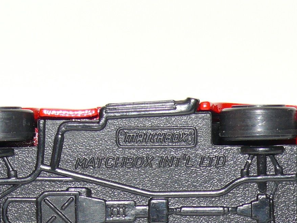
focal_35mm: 187
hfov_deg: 10.6
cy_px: 199
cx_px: 135
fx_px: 1605
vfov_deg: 7.9
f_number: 4
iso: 100
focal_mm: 13.3
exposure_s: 1/30
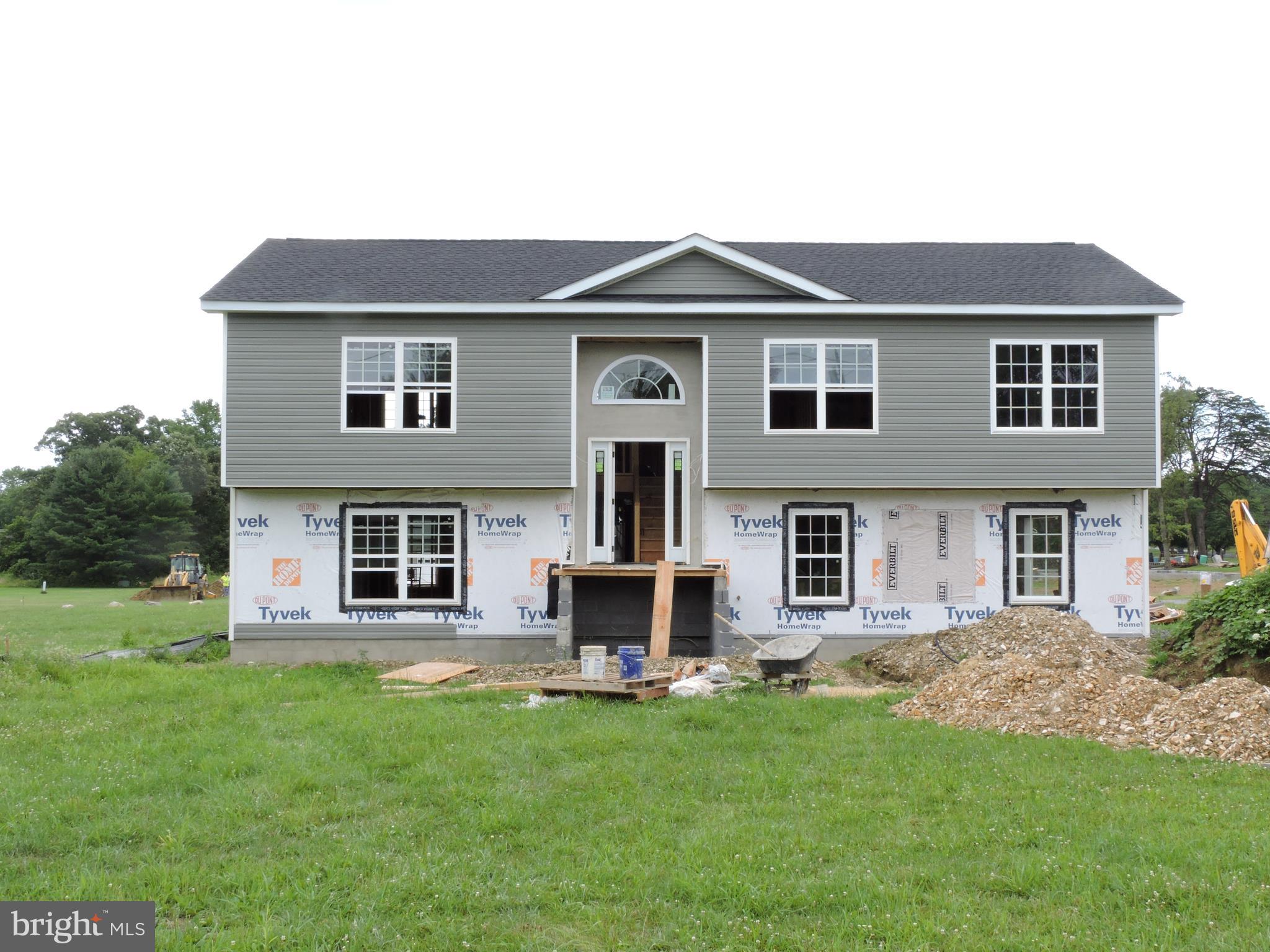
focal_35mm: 40
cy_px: 476
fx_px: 1468
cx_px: 635
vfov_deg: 36.0
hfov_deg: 46.8
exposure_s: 1/100
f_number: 7.6
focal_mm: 7.2
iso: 100
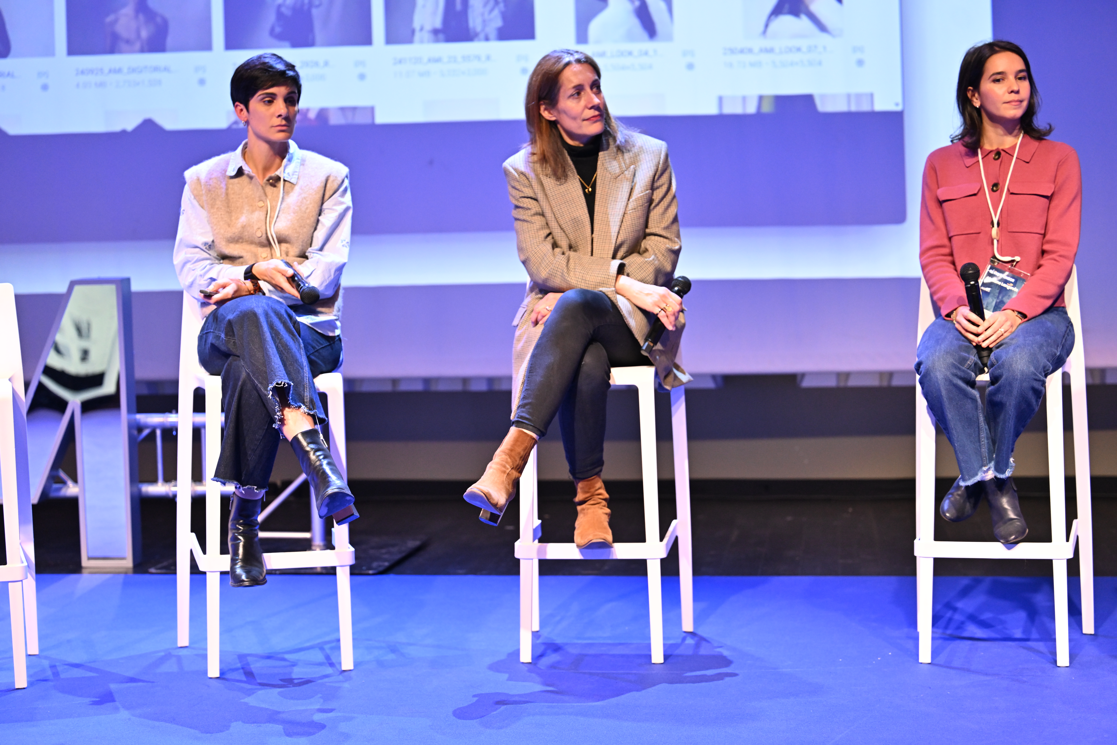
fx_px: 2172
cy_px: 372
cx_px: 558
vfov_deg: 19.5
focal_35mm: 70
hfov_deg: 28.8
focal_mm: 70
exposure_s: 1/160
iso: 1600
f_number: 2.8
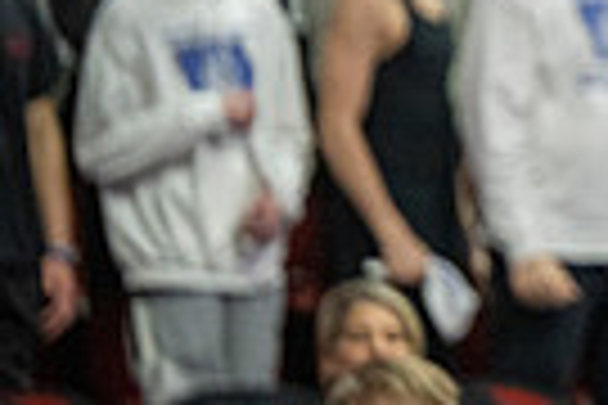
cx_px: 1270
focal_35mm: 624
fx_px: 10538
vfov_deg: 2.2
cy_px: 376
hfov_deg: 3.3
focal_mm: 145
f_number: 2.8
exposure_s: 1/1250
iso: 2500
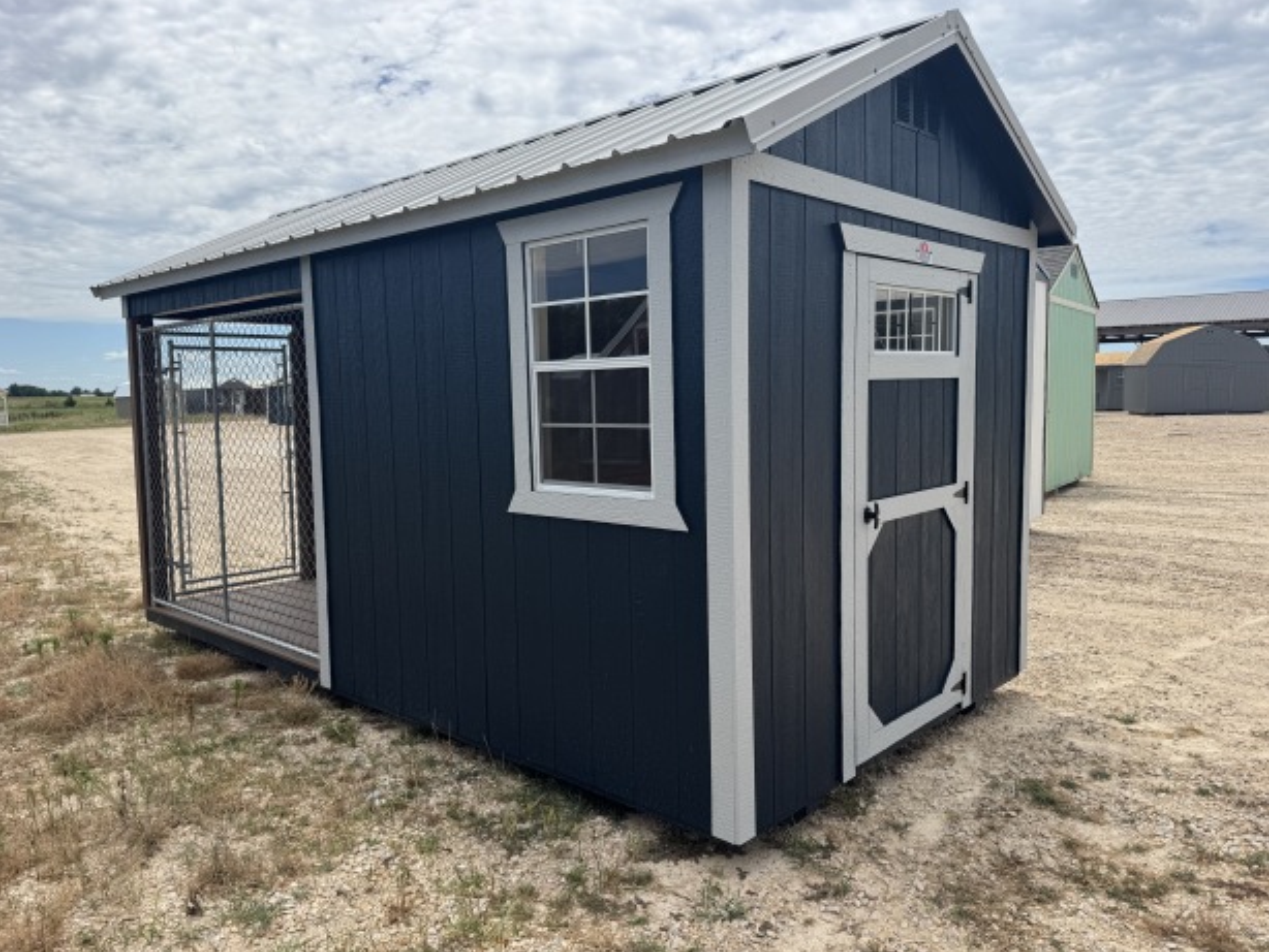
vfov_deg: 54.9
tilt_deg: -6.1
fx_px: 917
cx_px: 612
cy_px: 475
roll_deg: +0.1
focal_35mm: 25
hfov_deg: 69.3
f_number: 1.78
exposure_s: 1/5348
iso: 80
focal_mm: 6.76
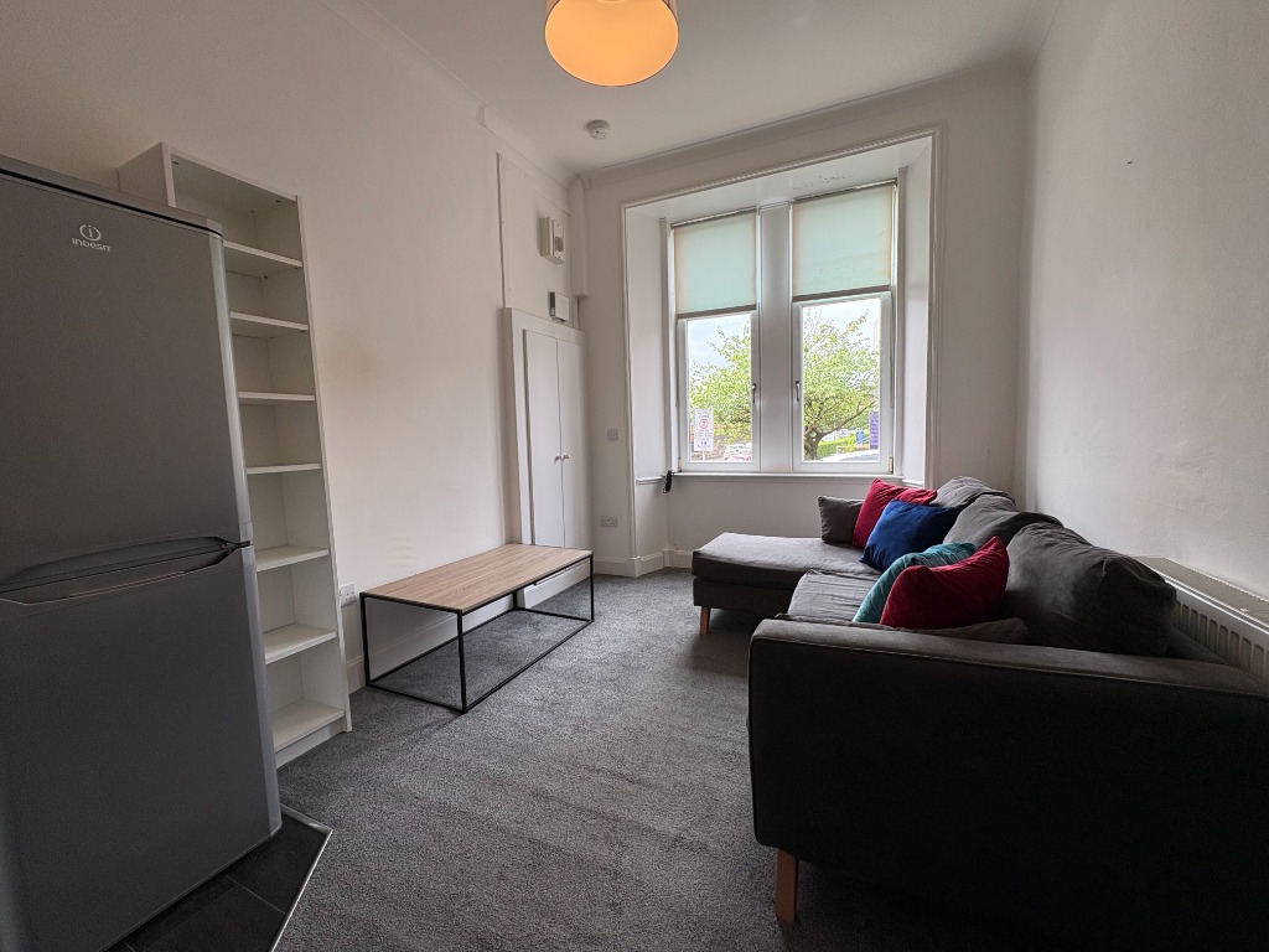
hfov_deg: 102.1
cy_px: 476
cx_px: 634
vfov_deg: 85.7
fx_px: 513
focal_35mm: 14
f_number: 2.2
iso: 64
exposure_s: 1/193
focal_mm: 2.22
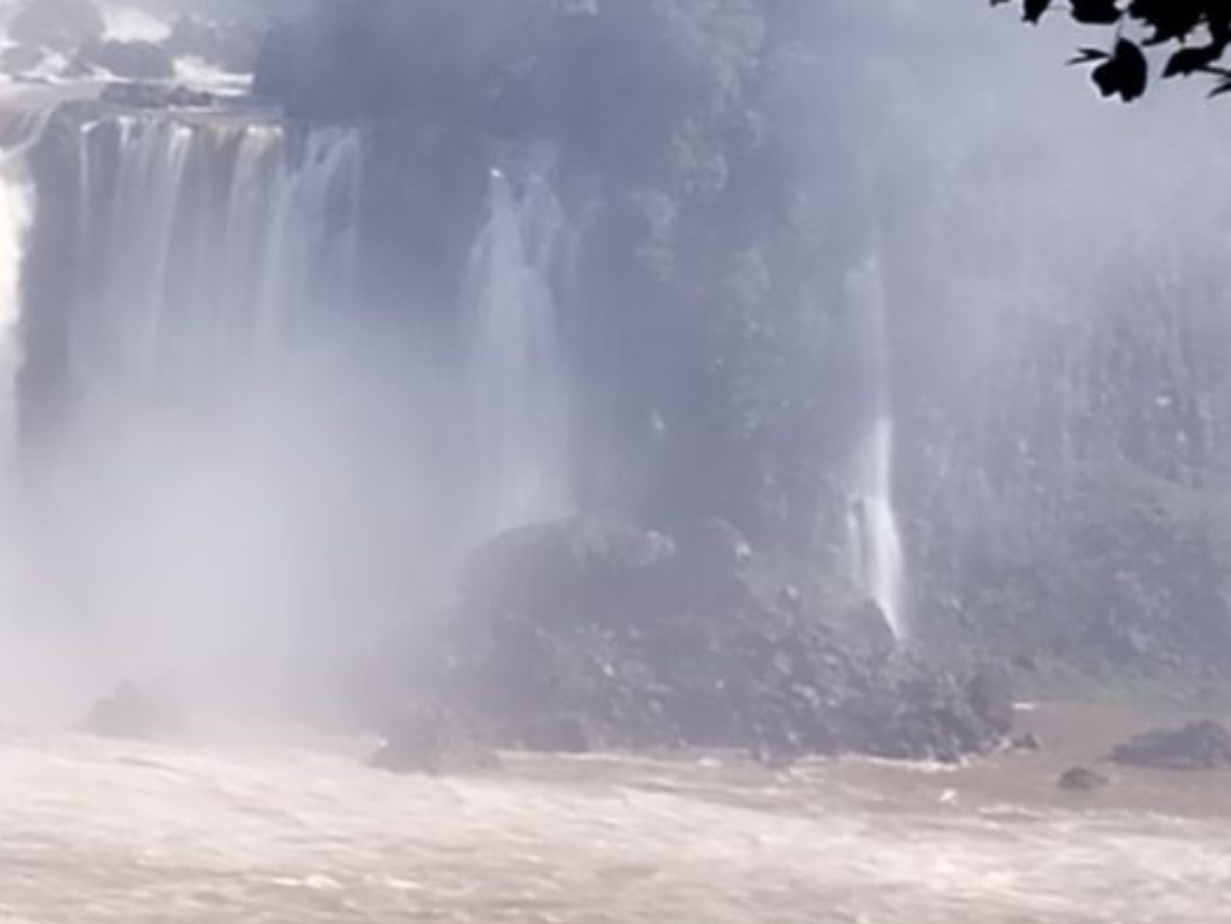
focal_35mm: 234
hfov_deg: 8.3
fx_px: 8323
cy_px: 769
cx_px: -467
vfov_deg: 6.3
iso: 100
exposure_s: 1/553
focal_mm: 5.25
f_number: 1.75
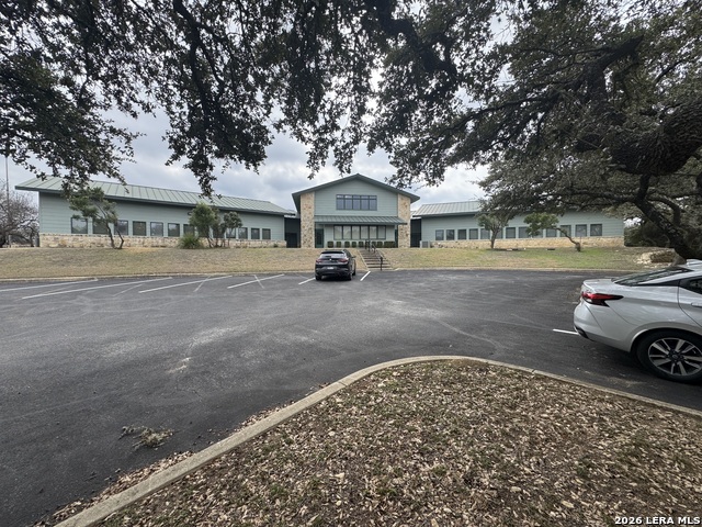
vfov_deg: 85.7
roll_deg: +0.5
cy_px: 264
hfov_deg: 102.1
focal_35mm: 14
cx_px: 351
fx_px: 284
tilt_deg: -0.6
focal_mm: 2.22
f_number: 2.2
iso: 50
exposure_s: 1/664
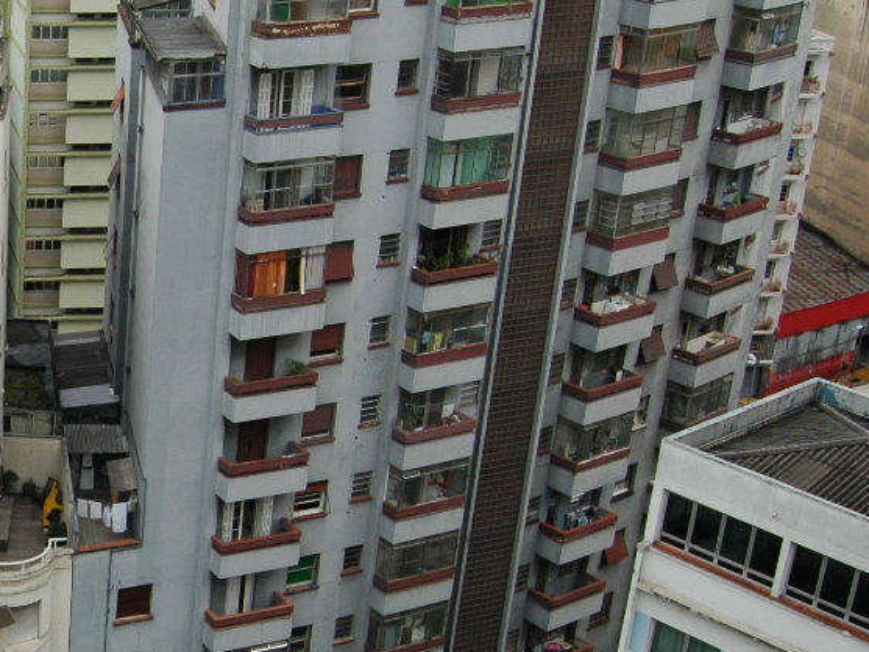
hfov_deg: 25.1
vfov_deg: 21.0
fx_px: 1758
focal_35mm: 70
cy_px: 427
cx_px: -165
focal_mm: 18
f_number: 8
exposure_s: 1/500
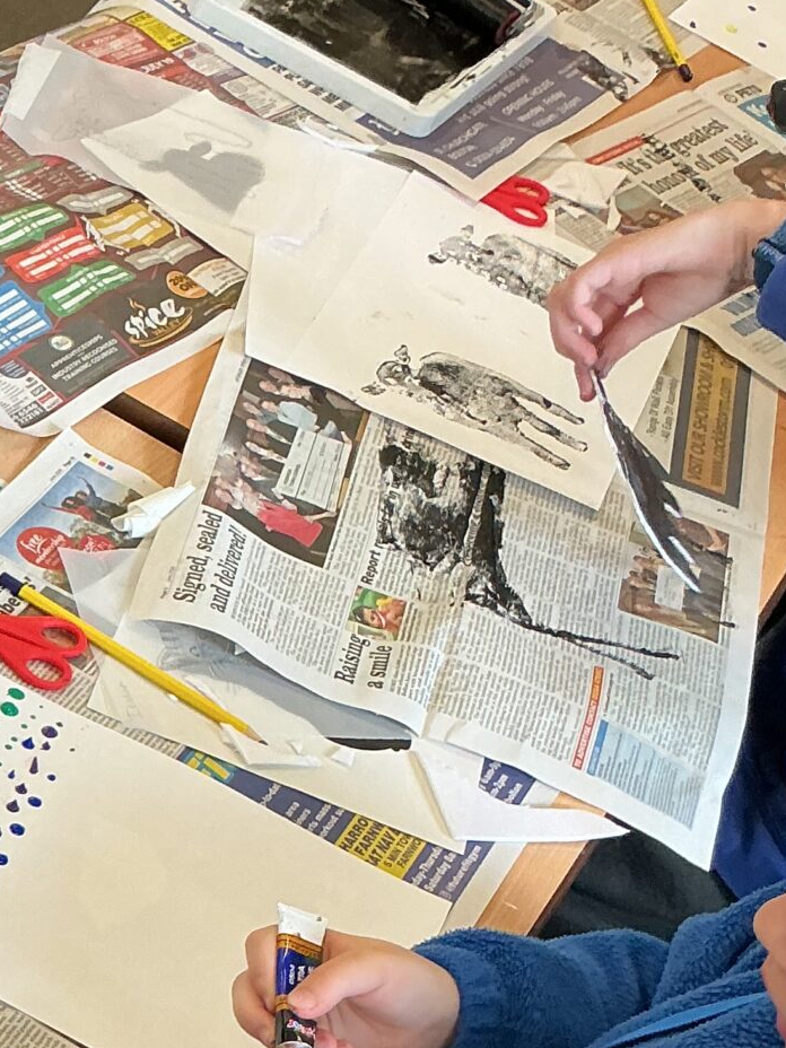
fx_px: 2422
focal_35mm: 80
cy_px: 931
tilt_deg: -49.4
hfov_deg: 17.2
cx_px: -257
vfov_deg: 23.8
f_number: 1.8
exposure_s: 1/100
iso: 50
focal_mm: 3
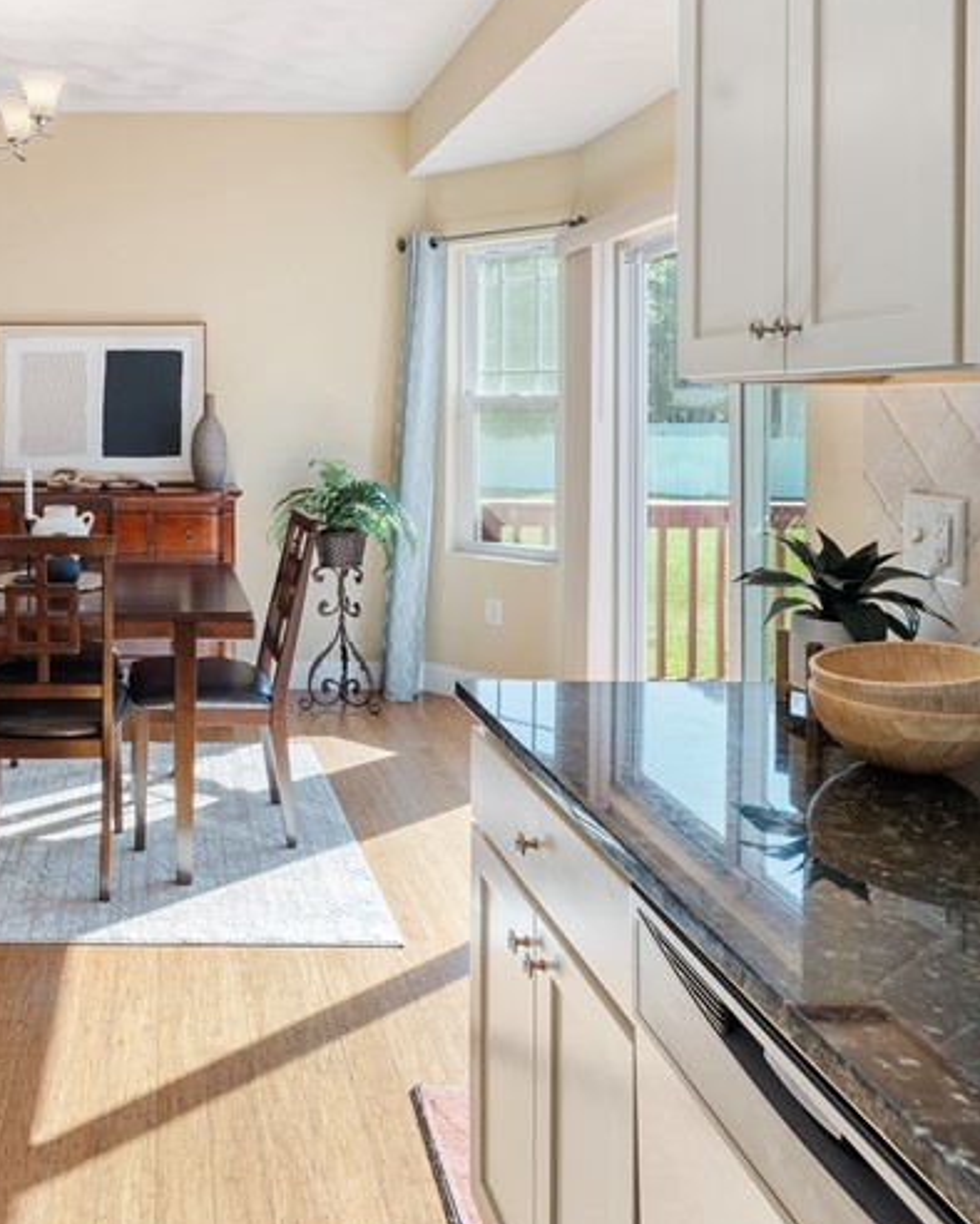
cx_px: 144
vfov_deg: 59.5
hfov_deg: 46.3
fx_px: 1051
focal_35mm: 29
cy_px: 448
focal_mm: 14
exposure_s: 1/40
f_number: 8
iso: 800
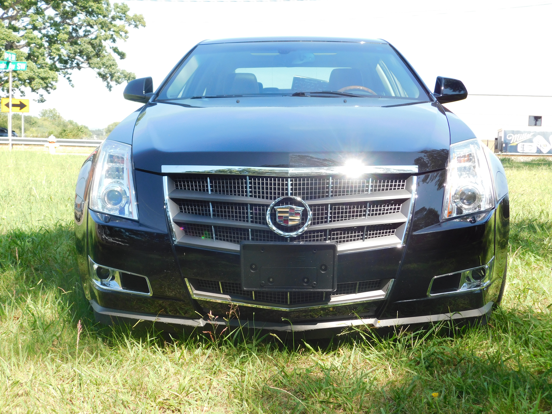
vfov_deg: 32.2
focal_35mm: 45
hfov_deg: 42.1
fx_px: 718
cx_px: 276
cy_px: 207
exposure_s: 1/250
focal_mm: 8
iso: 125
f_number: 3.7
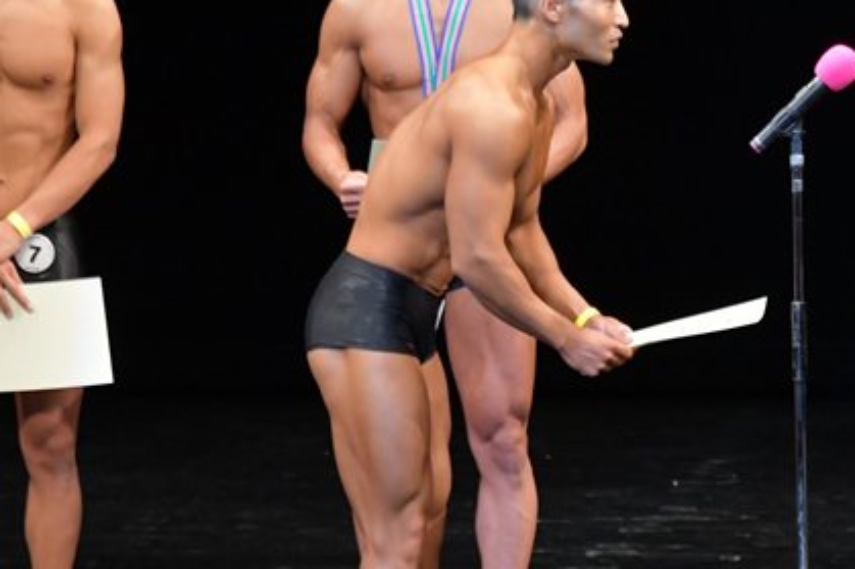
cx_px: 756
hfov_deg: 4.1
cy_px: 312
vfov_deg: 2.7
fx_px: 11870
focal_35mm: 500
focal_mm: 180
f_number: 5.6
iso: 3200
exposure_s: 1/400
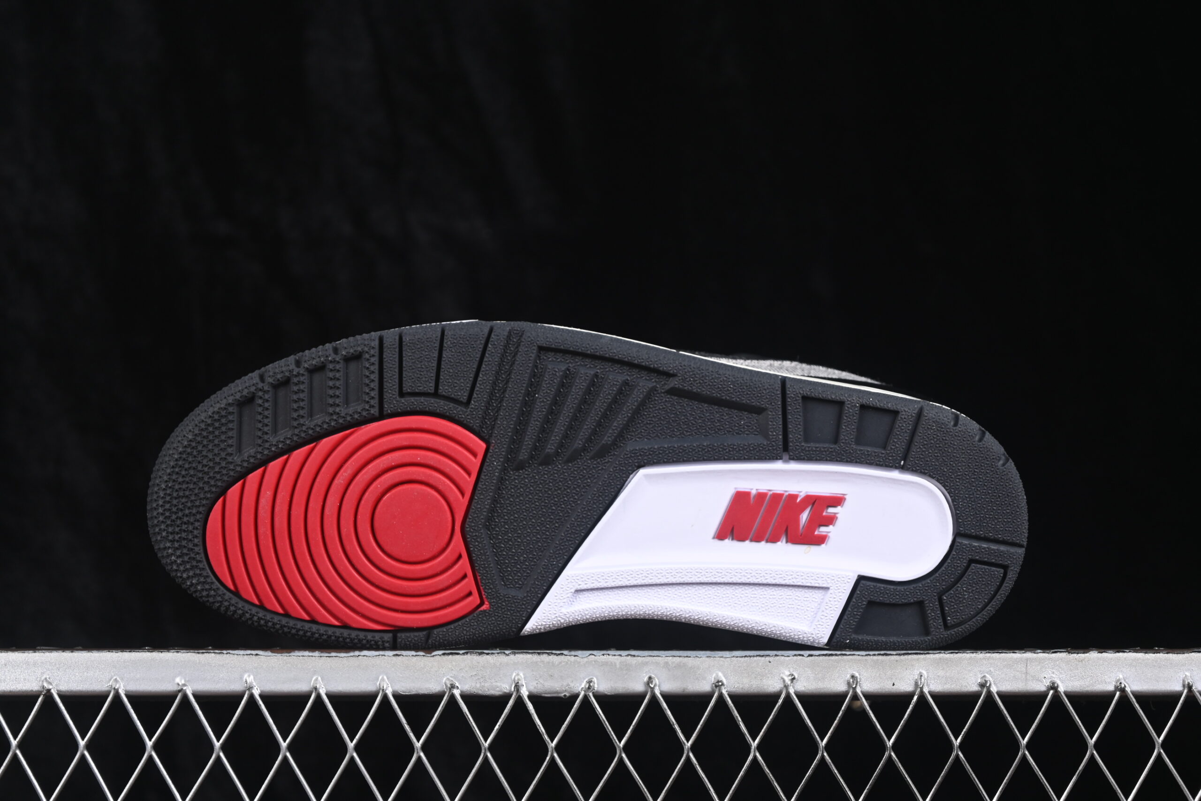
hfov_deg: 27.0
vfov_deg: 18.2
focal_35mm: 75
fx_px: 2502
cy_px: 400
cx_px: 600
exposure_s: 1/60
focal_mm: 50
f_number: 6.3
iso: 160
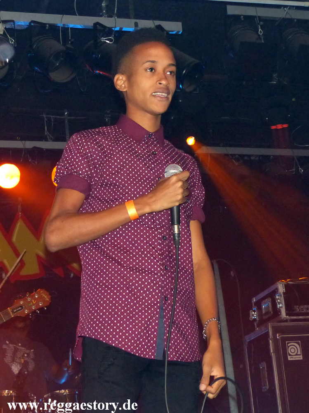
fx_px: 584
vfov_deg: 38.9
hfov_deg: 29.7
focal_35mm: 49
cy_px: 206
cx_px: 154
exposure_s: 1/160
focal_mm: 8.7
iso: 400
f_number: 2.8
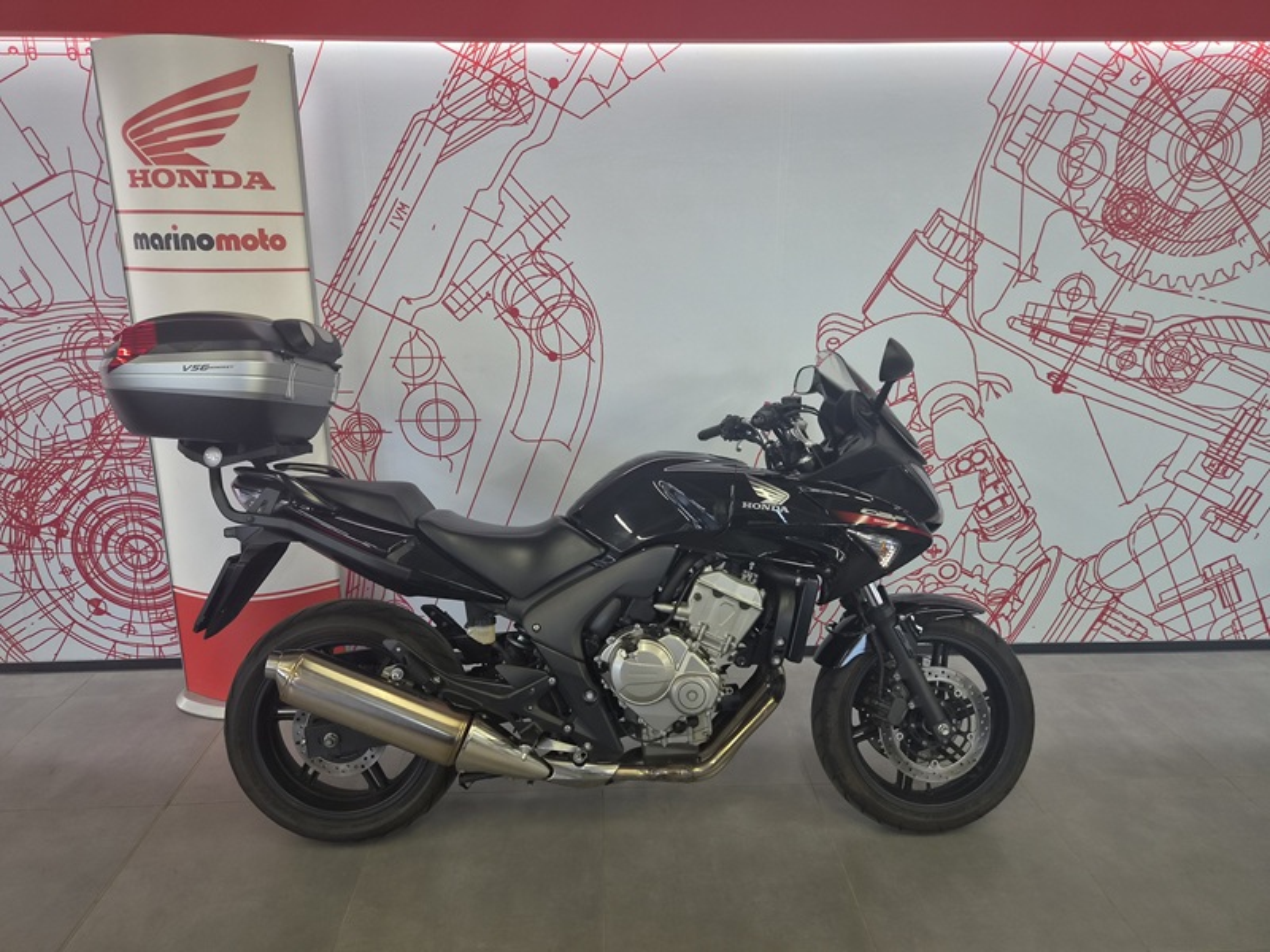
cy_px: 476
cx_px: 635
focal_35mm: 23
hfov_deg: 73.9
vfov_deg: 58.9
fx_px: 844
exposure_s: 1/100
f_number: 1.8
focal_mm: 5.4
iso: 320
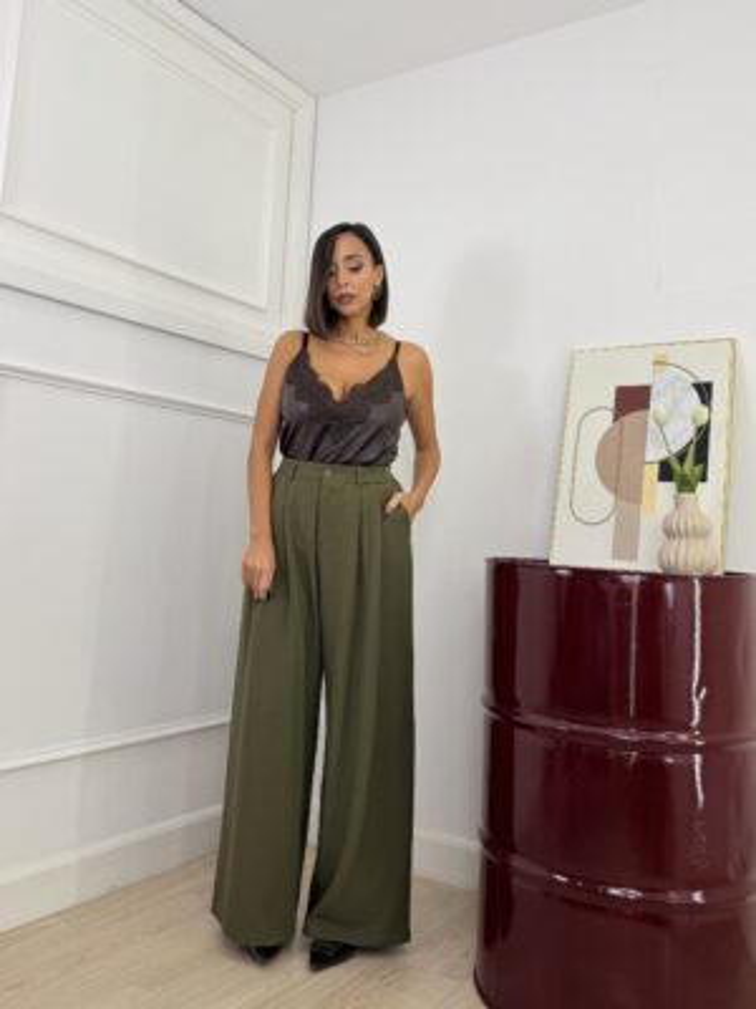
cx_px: 378
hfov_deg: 56.8
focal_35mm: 24
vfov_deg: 71.6
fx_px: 699
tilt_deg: +8.1
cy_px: 504
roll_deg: -3.3
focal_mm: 6.76
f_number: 1.78
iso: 80
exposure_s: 1/327
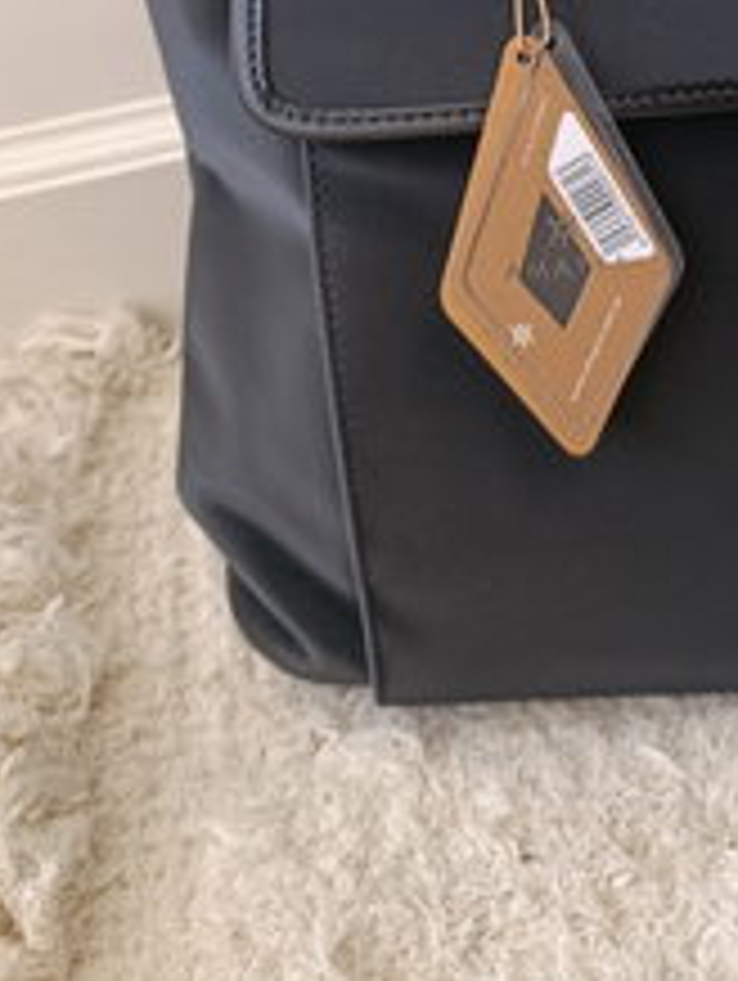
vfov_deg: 29.3
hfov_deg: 25.5
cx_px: 634
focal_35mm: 56
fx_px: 1589
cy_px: -209
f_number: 1.65
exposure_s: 1/100
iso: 278
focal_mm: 6.11
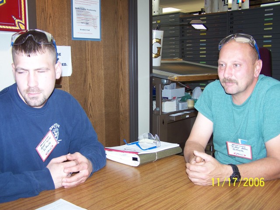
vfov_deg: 37.7
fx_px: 307
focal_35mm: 38
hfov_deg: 49.0
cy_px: 105
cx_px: 140
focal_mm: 6.3
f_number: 2.8
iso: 80
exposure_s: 1/60
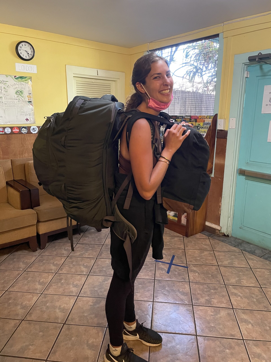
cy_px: 181
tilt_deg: -13.3
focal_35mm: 26
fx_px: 271
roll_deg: -0.9
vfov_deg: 67.3
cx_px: 136
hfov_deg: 53.1
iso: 500
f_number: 1.6
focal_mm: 4.2
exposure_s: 1/40
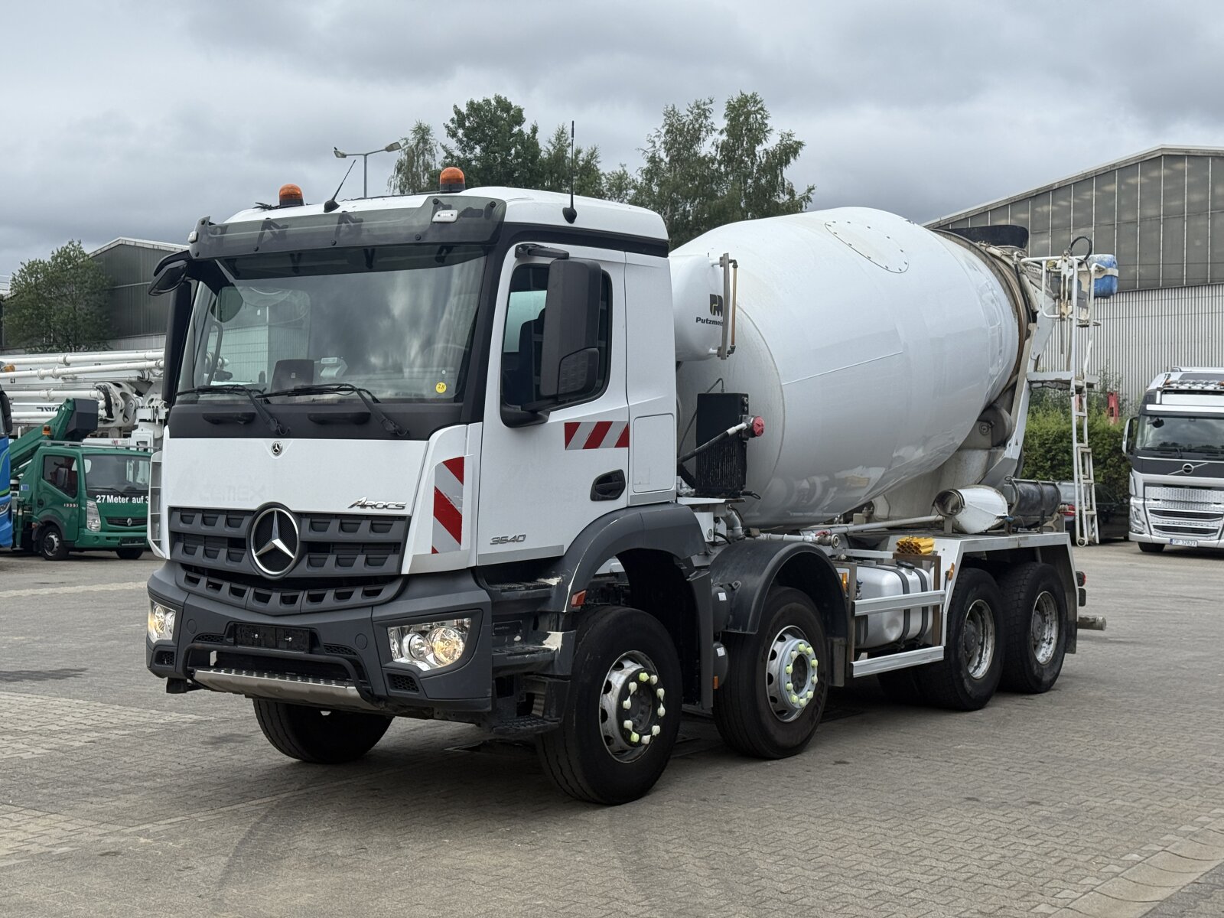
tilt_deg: +0.6
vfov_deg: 30.3
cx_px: 612
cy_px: 459
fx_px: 1697
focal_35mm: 48
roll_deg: -0.8
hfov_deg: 39.7
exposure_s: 1/1575
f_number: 1.78
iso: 64
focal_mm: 6.76
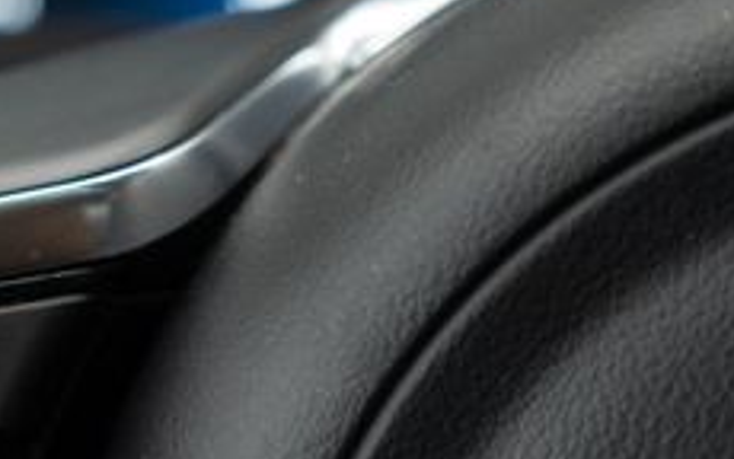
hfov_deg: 16.4
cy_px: 588
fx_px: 2382
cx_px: -271
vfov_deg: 10.8
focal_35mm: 119
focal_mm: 28
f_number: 3.2
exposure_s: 1/40
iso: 640
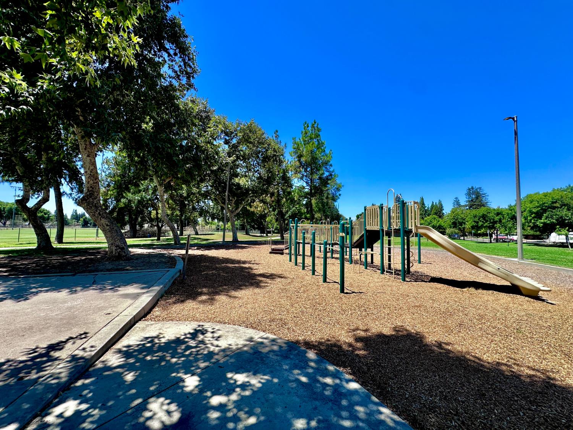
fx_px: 232
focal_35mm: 14
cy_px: 215
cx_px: 286
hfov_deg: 102.1
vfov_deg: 85.7
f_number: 2.2
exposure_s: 1/1416
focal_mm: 2.22
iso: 50
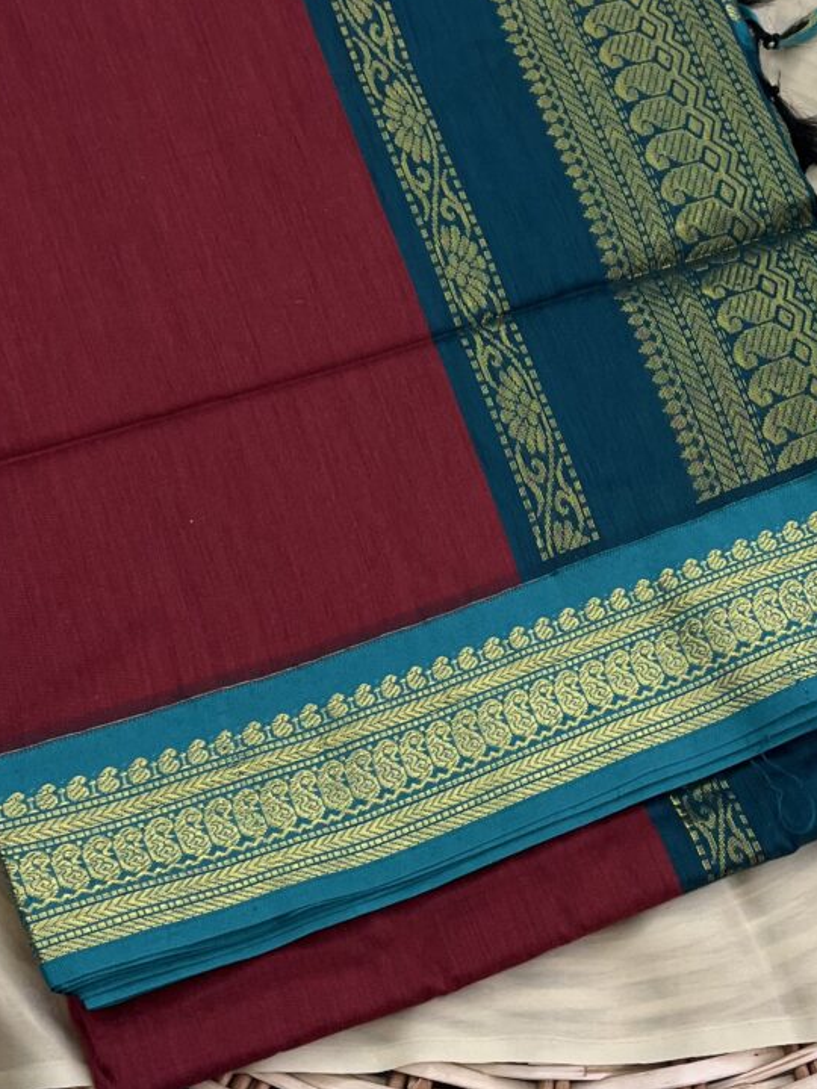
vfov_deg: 50.1
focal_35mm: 37
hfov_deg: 38.4
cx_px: 516
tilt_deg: -66.3
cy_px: 487
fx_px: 1164
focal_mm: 5.1
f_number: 1.6
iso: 125
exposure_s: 1/100
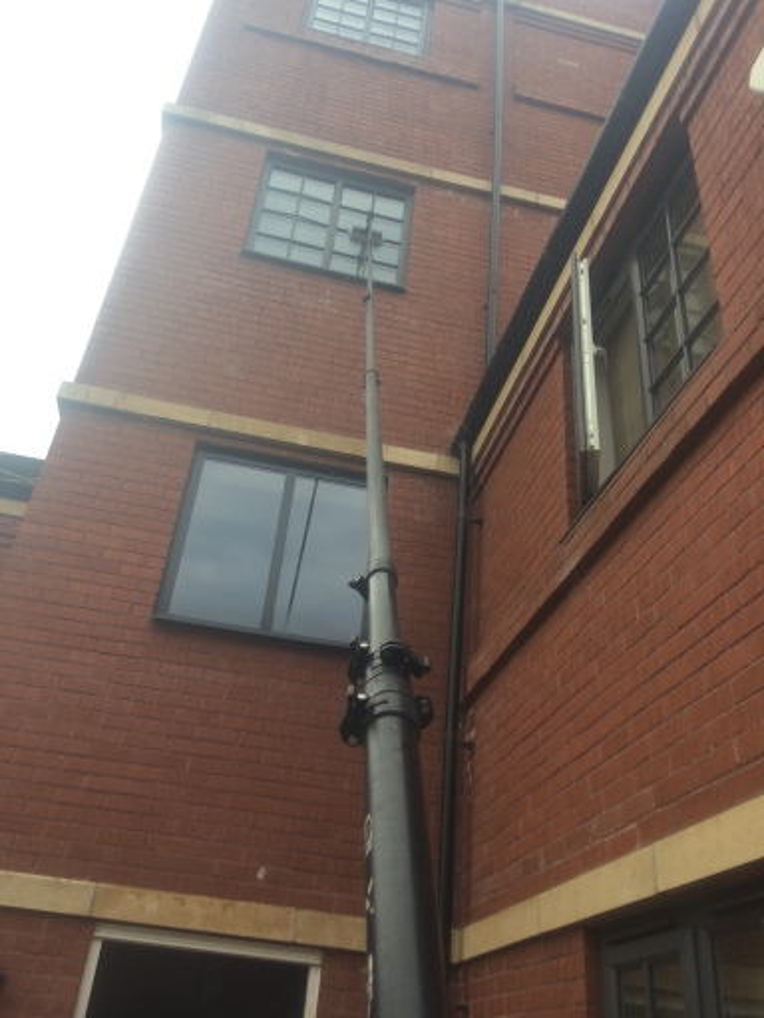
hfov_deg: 48.2
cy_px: 509
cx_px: 382
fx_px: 853
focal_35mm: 29
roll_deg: -7.5
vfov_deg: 61.7
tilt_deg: +32.3
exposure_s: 1/260
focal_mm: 4.15
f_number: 2.2
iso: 32
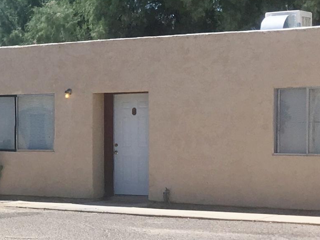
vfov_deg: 13.1
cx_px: -157
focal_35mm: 113
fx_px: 1044
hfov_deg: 16.0
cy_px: 123
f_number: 2.2
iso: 25
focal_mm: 4.15
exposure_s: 1/1637
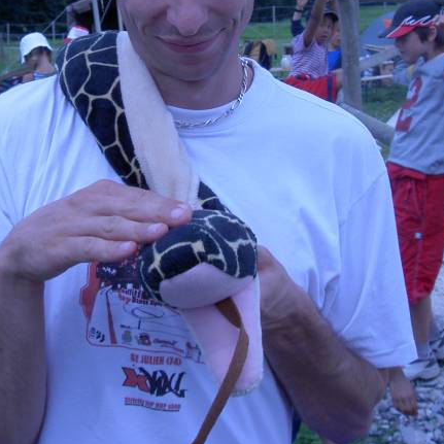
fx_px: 929
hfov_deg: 26.9
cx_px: 208
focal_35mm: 64
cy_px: 101
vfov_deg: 26.5
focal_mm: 8
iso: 100
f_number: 4.7
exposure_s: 1/640
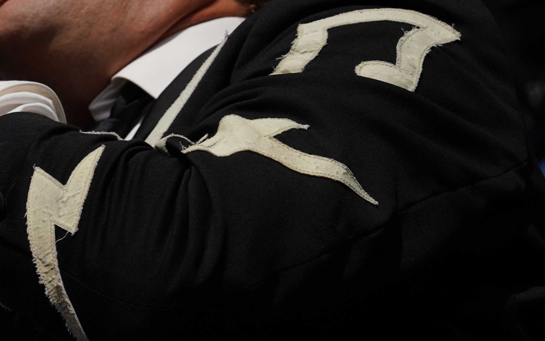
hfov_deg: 7.3
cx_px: -68
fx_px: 4233
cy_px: 305
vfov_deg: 4.6
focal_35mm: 285
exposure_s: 1/800
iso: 100
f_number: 8
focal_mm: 105
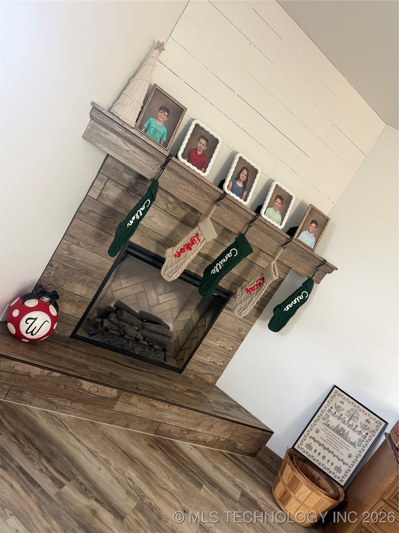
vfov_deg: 71.6
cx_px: 200
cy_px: 266
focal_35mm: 24
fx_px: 369
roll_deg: -32.6
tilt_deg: -7.1
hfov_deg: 56.8
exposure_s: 1/60
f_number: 1.78
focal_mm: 6.76
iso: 400
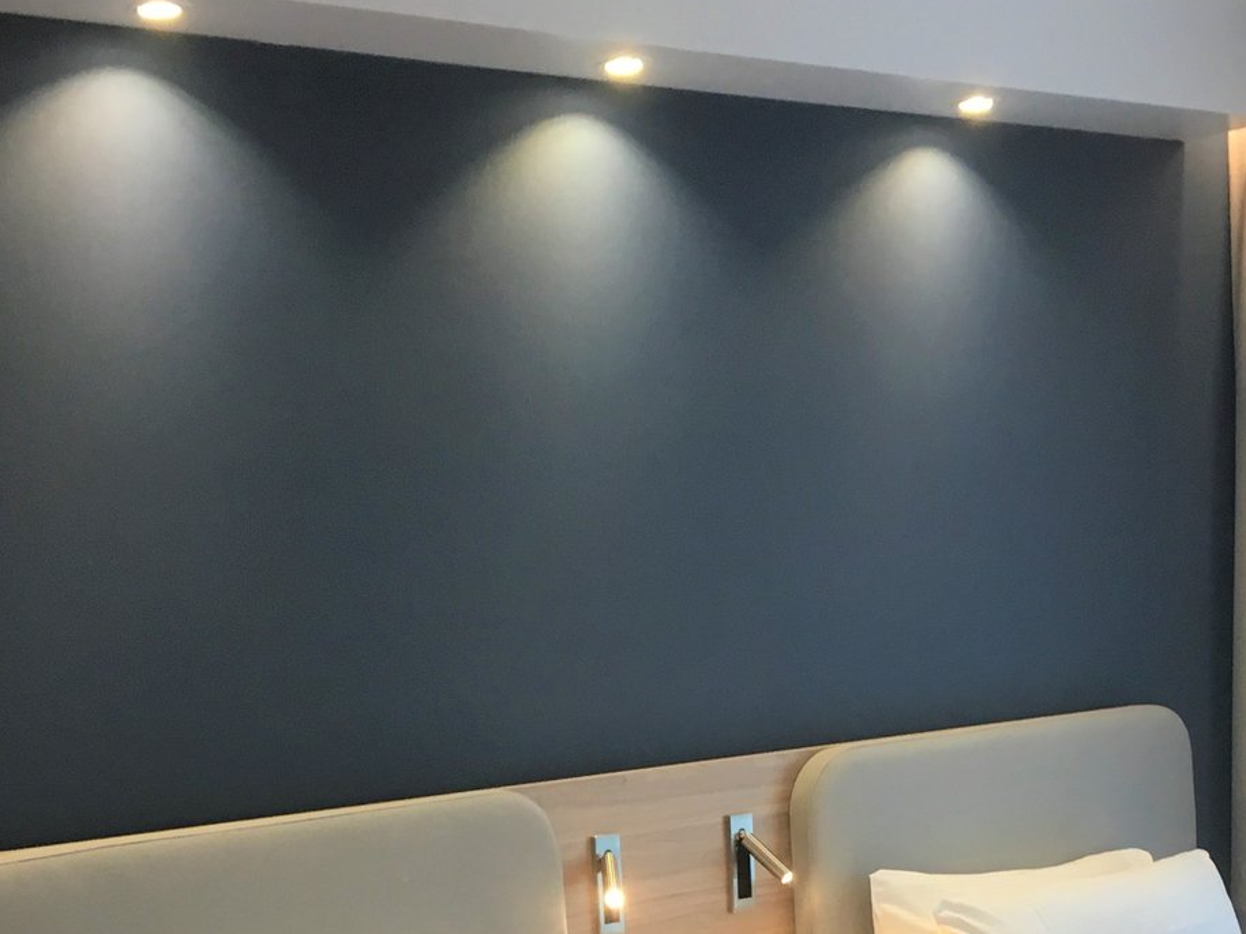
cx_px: 534
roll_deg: +5.1
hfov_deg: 29.8
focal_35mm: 65
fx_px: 2339
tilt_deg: -6.8
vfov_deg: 21.9
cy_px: 904
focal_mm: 4.15
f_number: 2.2
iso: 100
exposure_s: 1/33
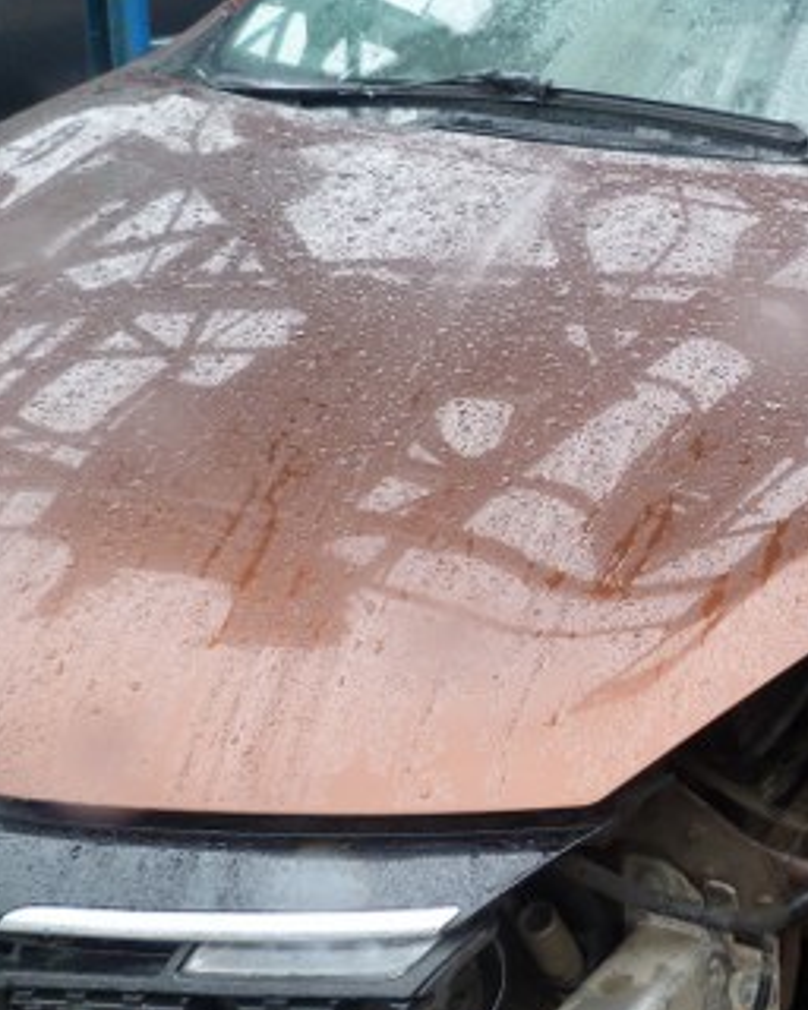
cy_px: 486
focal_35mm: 61
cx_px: 739
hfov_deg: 24.2
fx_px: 1823
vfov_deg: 31.0
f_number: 3.6
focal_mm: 4.5
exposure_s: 1/100
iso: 80
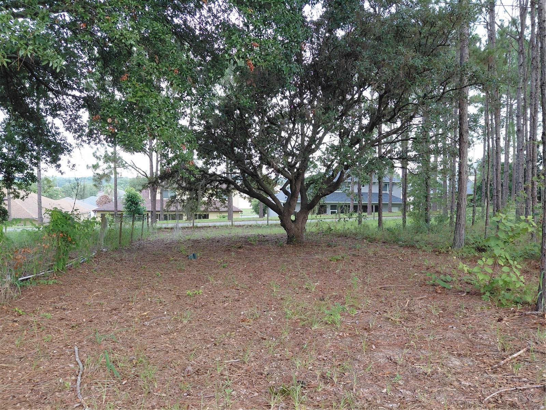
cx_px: 273
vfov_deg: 54.9
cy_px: 205
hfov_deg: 69.4
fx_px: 394
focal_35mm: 25
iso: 64
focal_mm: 4.69
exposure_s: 1/120
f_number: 1.8
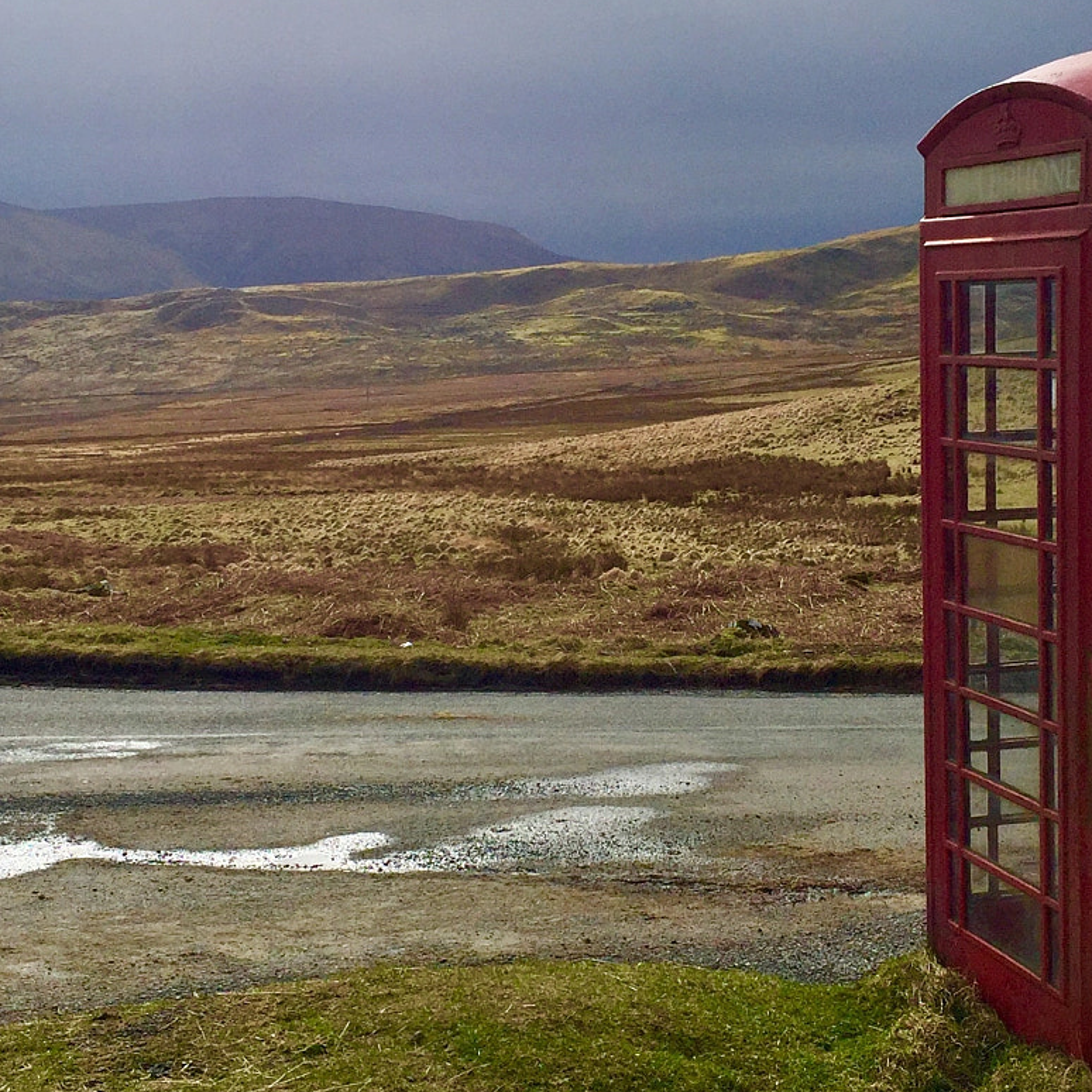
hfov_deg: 32.2
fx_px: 1892
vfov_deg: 32.2
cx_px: 553
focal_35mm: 53
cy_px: 490
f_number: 2.2
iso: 32
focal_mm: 4.15
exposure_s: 1/6623
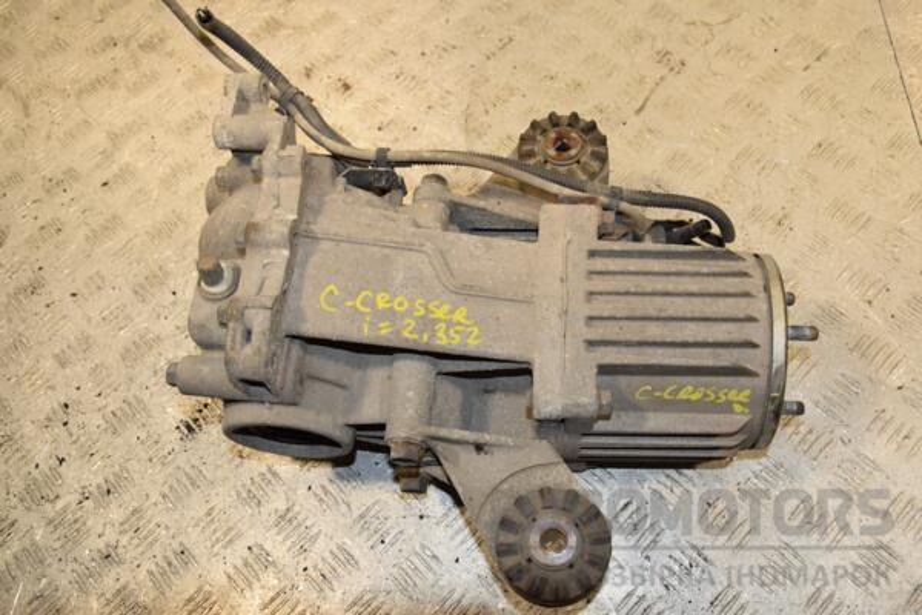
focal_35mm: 32
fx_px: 807
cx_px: 461
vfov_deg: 41.7
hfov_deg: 59.5
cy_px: 308
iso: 800
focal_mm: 21
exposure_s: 1/200
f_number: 8
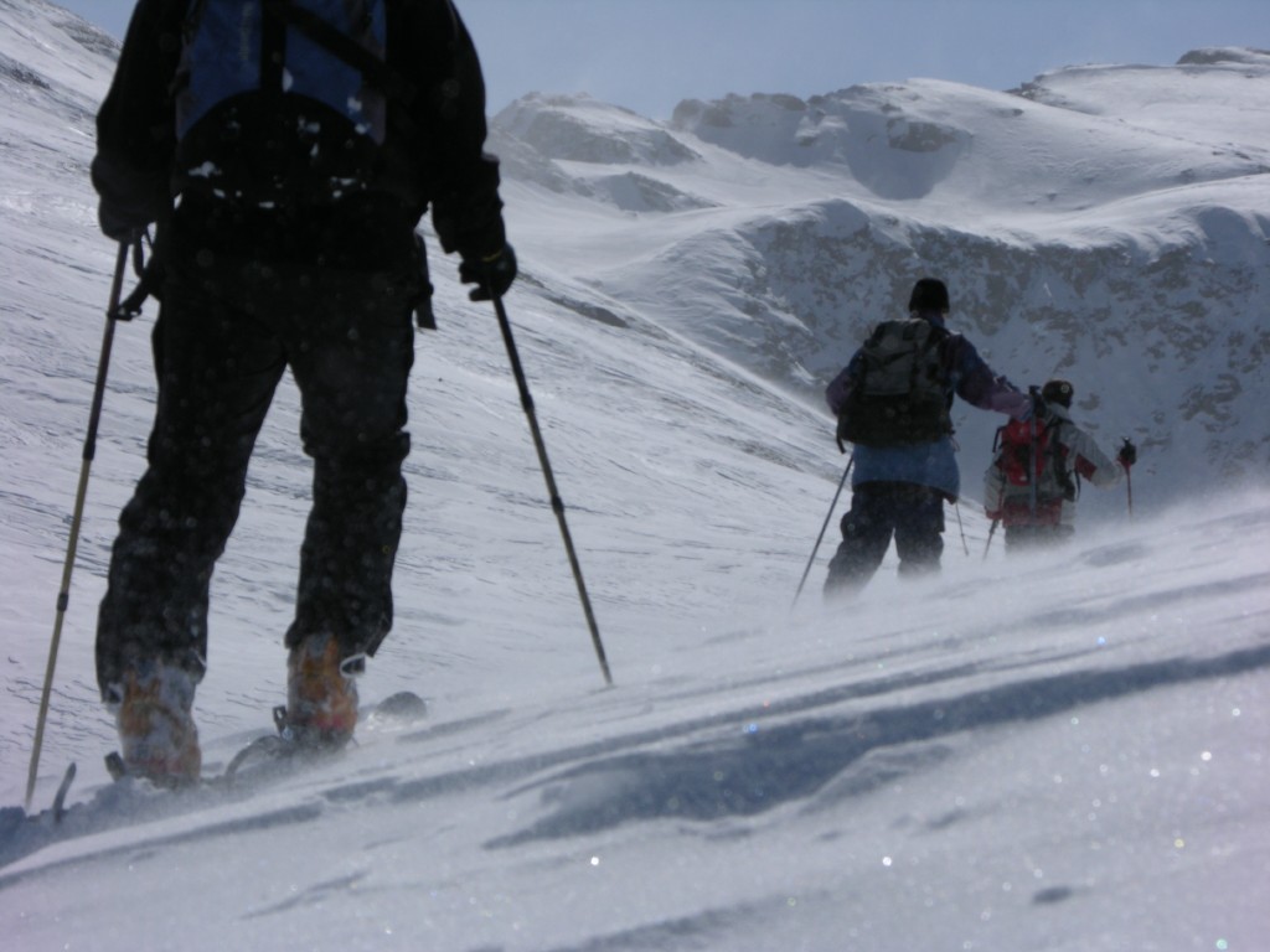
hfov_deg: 15.2
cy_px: 476
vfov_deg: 11.4
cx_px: 635
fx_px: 4769
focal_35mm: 130
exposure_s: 1/794
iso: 50
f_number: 7.6
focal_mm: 31.9
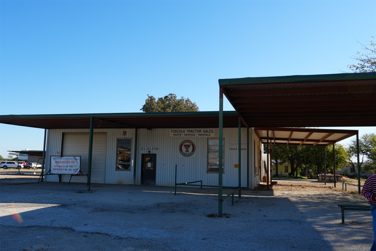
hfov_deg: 59.5
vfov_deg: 41.7
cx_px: 188
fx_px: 329
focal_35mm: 32
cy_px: 126
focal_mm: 21
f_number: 9
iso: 100
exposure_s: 1/125
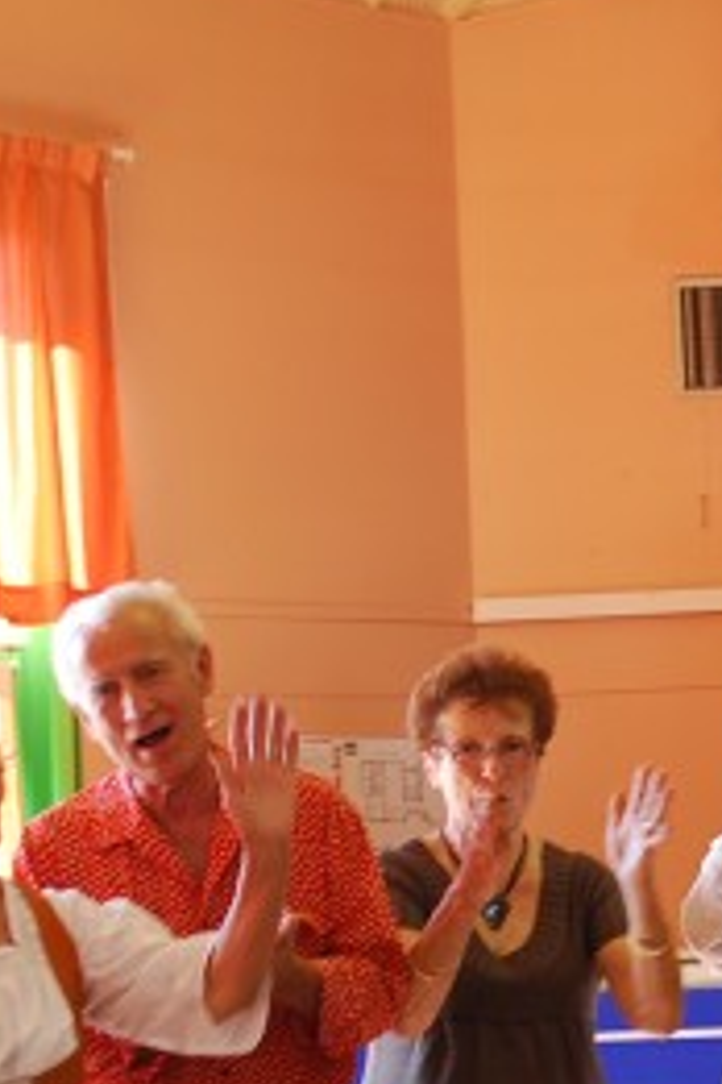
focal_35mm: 103
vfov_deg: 19.7
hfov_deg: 13.1
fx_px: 3098
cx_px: 722
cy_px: 785
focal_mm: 28
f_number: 4.5
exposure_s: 1/30
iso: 250
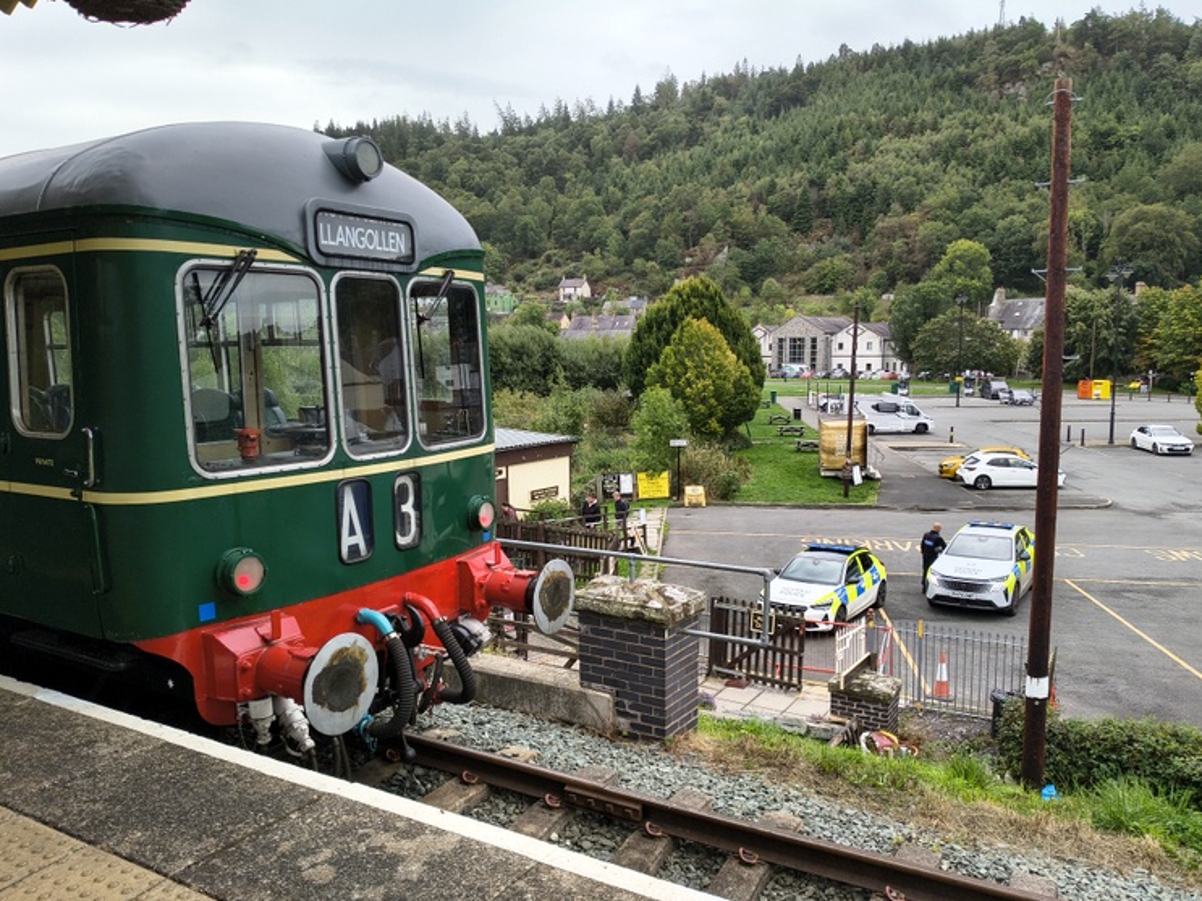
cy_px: 466
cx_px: 608
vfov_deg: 49.7
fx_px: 972
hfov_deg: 63.5
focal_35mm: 28
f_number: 1.8
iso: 101
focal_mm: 4.81
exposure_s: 1/580
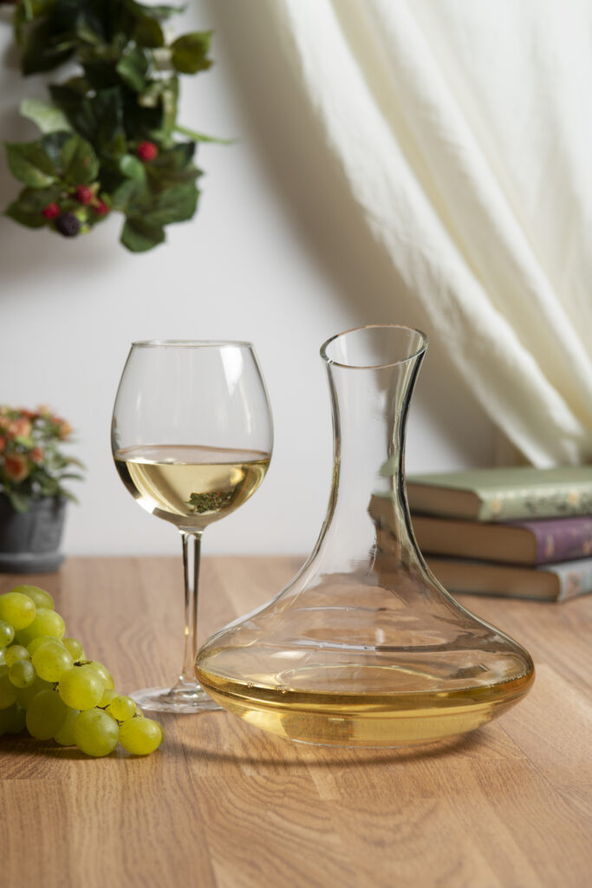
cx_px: 296
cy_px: 444
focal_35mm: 105
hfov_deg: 13.0
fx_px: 2589
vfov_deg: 19.5
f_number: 8
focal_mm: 105
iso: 800
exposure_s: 1/125
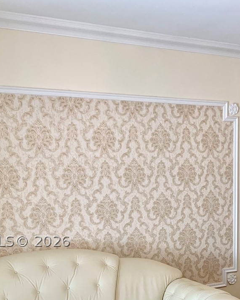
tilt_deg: -9.4
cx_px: 199
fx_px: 506
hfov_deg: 26.1
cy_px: 241
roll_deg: -0.3
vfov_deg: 32.1
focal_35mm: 57
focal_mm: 4.25
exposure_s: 1/120
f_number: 1.8
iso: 64
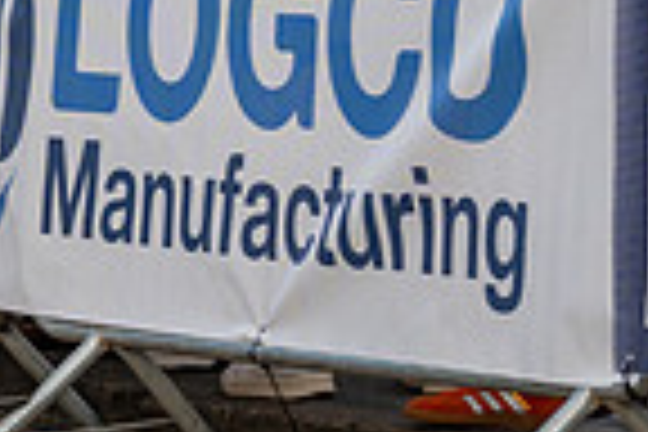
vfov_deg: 3.9
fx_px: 6282
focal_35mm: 349
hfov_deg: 5.7
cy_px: -110
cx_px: -891
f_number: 3.5
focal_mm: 70
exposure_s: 1/800
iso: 320
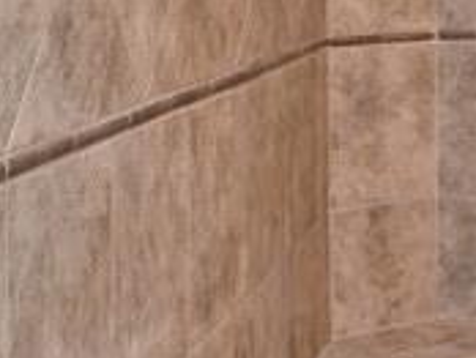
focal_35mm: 116
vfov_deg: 12.6
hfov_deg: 16.0
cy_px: -41
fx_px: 1597
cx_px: 626
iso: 400
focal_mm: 14
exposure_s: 1/60
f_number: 4
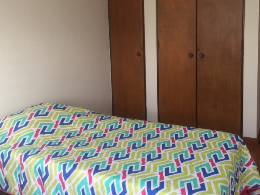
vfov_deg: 36.4
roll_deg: +0.8
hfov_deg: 47.9
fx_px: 293
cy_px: 64
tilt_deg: -7.9
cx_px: 125
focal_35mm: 39
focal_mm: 4.15
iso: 100
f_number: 2.2
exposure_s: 1/15
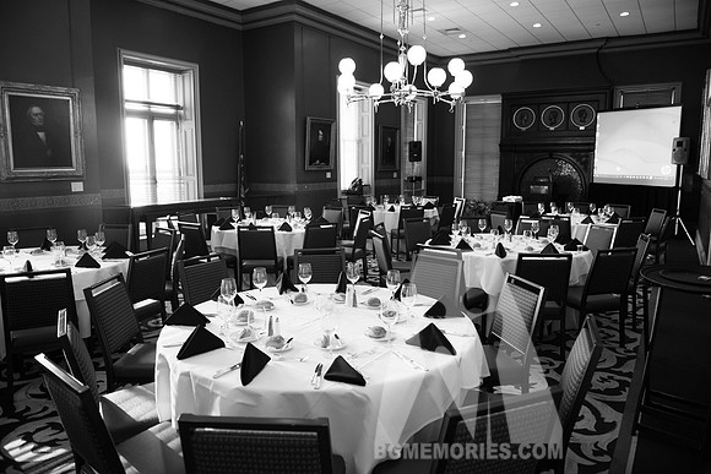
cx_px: 356
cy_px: 237
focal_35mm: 24
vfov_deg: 53.2
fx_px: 474
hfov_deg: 73.7
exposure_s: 1/80
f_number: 3.2
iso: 1000
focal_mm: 24
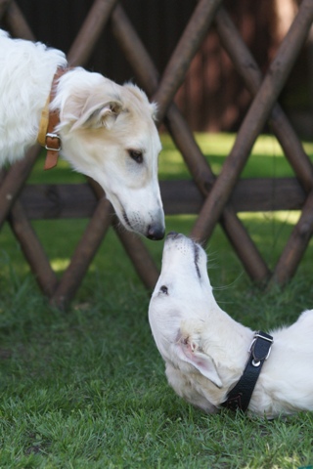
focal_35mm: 195
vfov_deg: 10.5
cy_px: 234
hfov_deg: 7.0
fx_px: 2543
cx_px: 156
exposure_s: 1/400
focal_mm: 130
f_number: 4
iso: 250
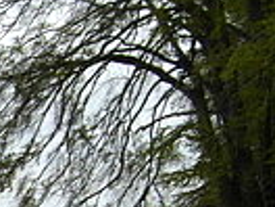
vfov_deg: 9.7
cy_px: 368
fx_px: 1152
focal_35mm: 145
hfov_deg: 12.2
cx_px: -258
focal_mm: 4
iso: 100
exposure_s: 1/1000
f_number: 3.2
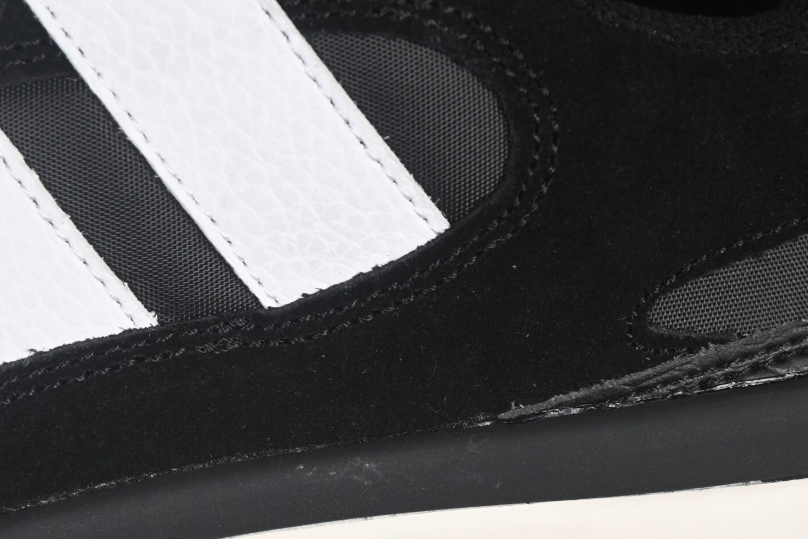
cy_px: 358
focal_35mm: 137
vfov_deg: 10.0
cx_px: 210
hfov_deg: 14.9
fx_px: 3075
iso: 160
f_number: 6.3
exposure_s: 1/50
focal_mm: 50
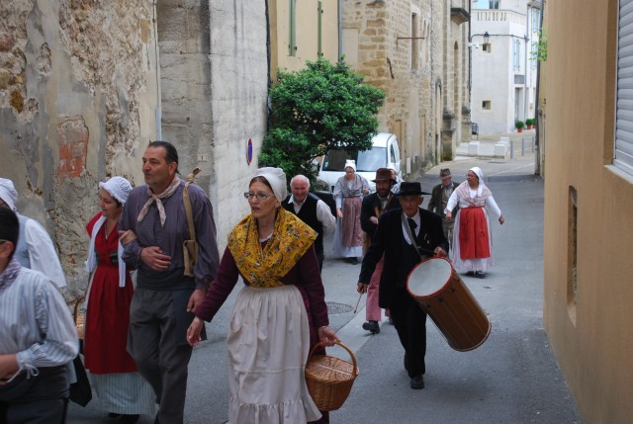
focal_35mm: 51
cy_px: 212
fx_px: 898
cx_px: 316
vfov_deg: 26.6
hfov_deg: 38.8
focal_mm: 34
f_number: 5.6
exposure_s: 1/125
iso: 200
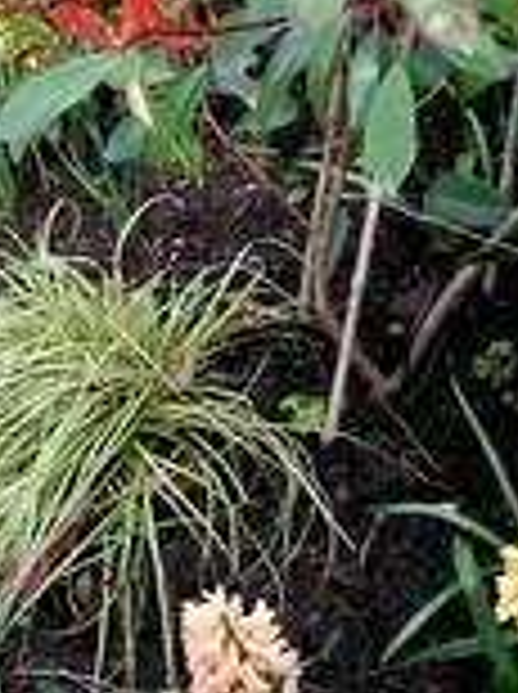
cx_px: 212
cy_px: -292
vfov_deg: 17.5
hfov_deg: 14.3
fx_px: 2061
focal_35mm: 103
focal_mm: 6
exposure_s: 1/398
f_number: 2.7
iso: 80
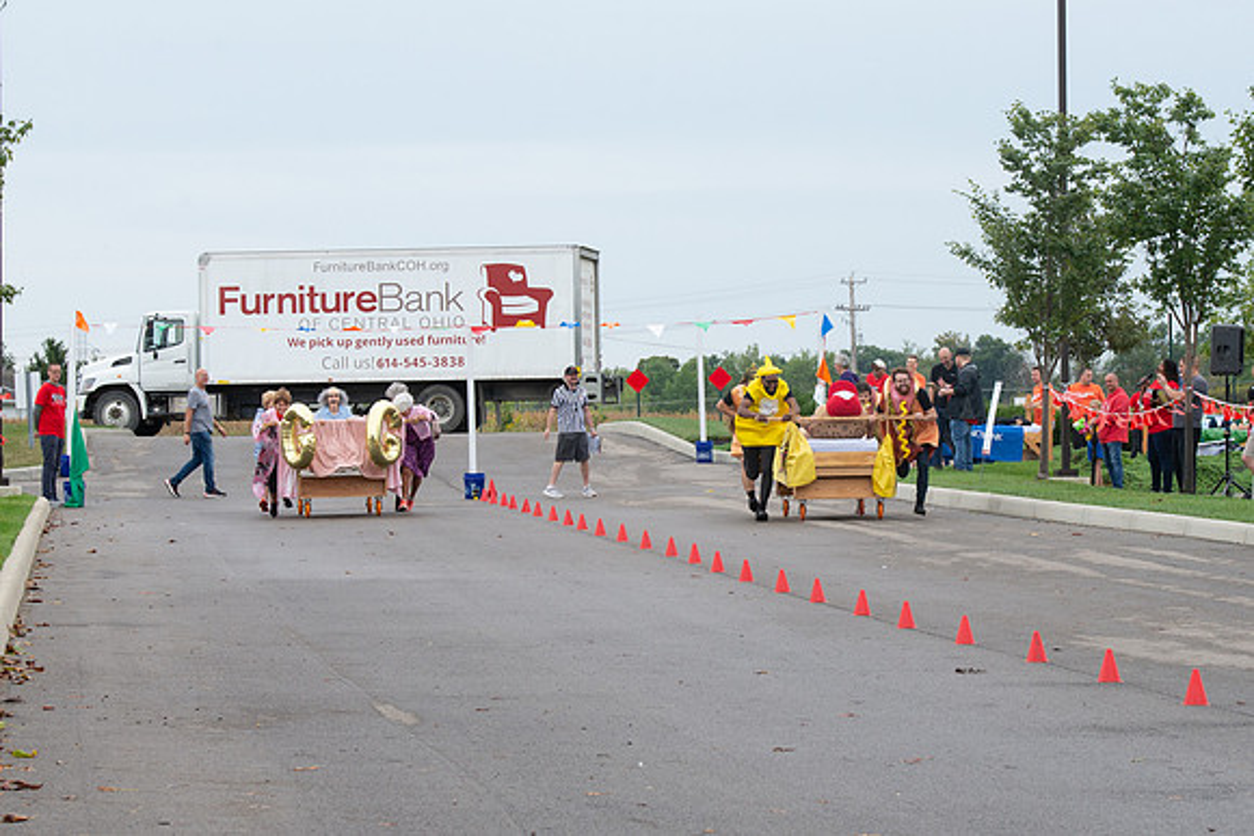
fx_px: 5488
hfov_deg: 13.0
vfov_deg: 8.7
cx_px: 790
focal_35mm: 158
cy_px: 433
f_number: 10
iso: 640
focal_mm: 98
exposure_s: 1/250
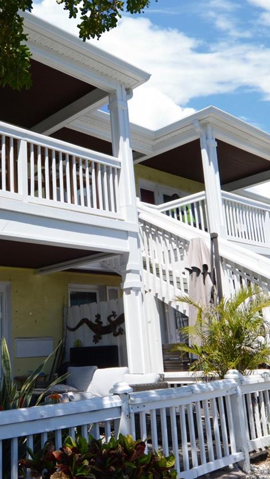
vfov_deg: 55.3
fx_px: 458
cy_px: 237
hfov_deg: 32.5
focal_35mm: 36
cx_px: 82
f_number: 10
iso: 100
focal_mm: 12
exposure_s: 1/100
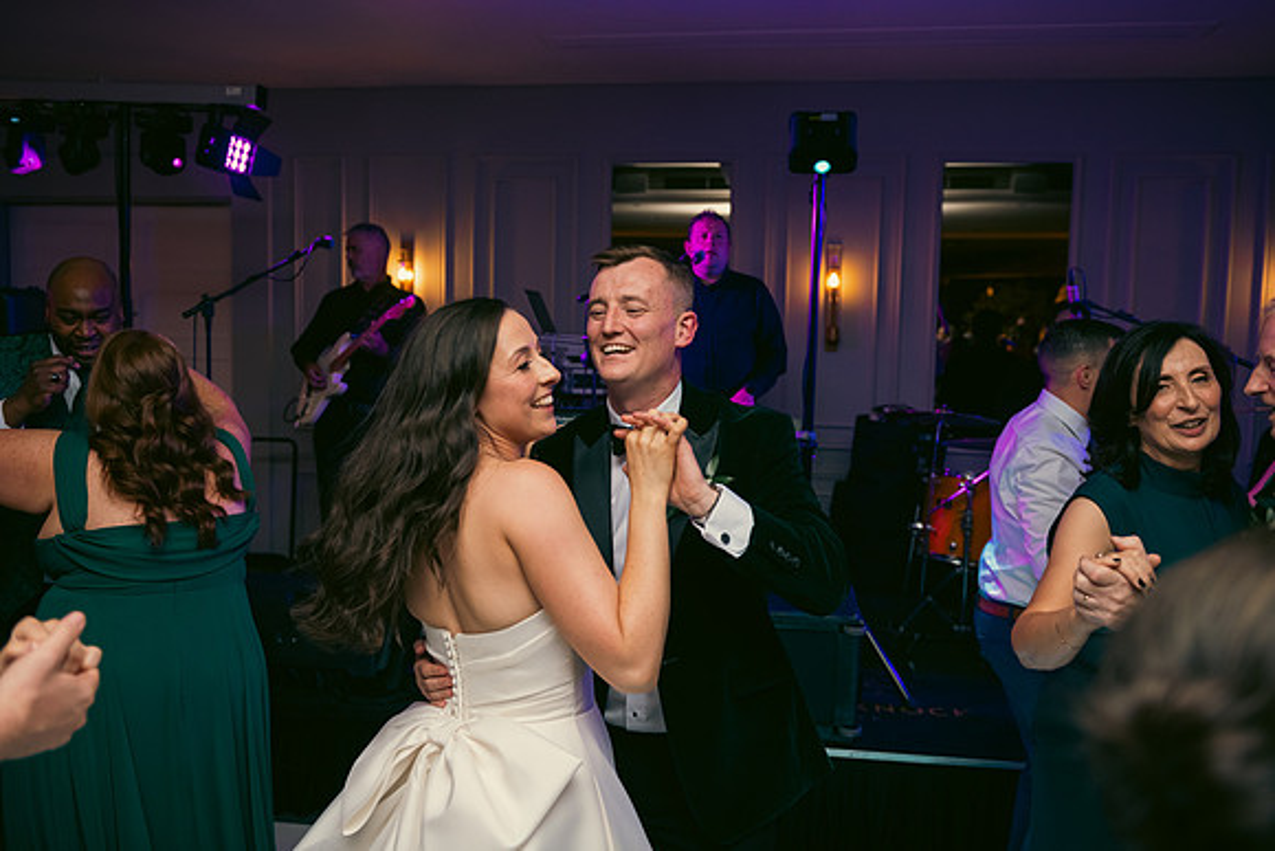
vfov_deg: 41.1
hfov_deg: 58.7
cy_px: 426
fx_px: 1134
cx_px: 638
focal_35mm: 32
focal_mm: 32
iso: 800
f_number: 3.5
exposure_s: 1/160
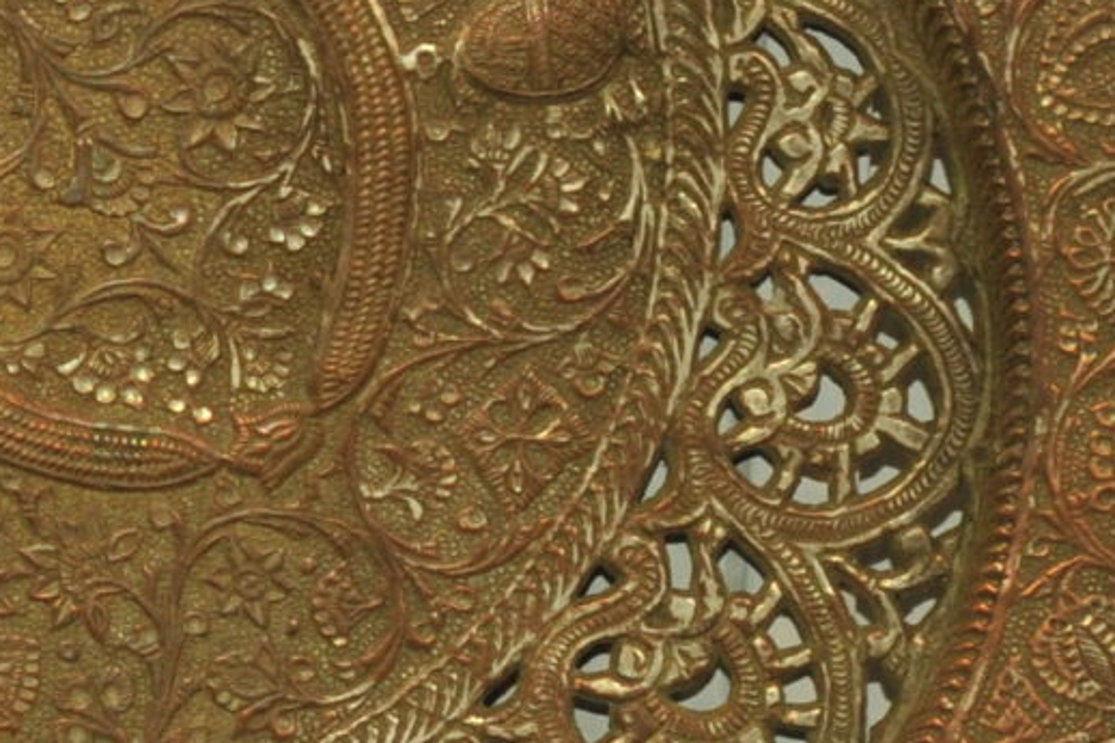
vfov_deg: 2.8
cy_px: 494
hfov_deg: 4.2
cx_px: -906
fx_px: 14985
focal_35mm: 484
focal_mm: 98
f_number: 9
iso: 1250
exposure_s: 1/60
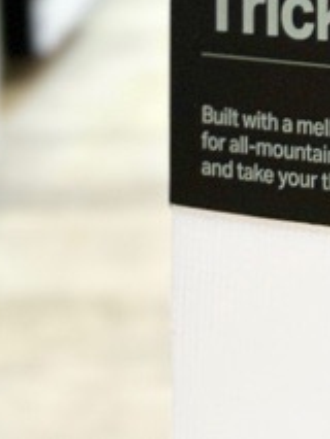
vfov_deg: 11.9
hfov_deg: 10.0
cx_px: 800
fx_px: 1651
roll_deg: +1.0
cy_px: -656
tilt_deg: -5.4
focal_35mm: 130
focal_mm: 5.7
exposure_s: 1/50
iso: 80
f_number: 1.5
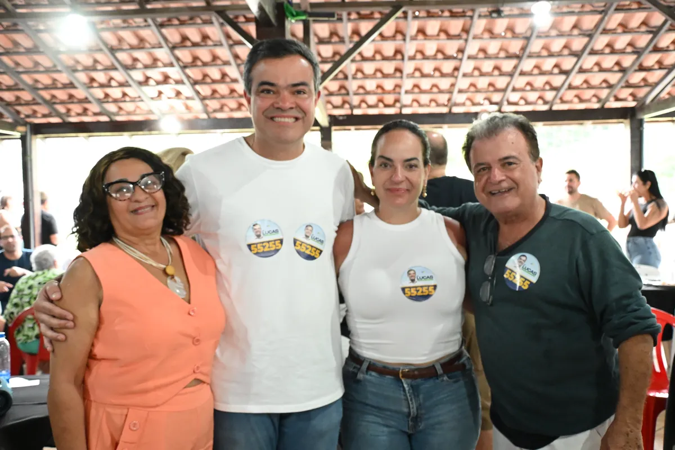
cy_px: 225
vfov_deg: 36.9
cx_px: 338
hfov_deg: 53.1
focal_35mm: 36
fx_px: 675
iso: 5000
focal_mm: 24
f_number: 5
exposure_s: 1/100
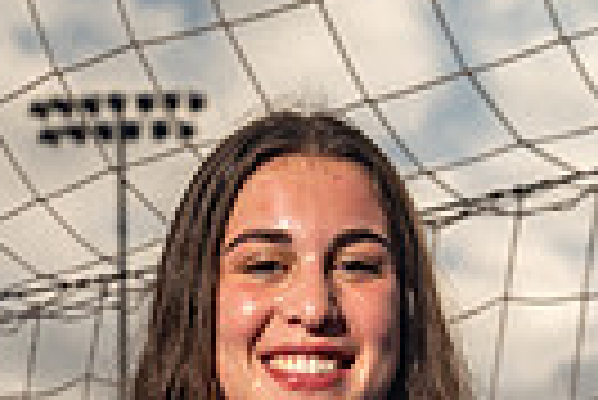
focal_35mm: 159
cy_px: 980
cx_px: 247
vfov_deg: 8.0
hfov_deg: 12.9
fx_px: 2644
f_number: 5.6
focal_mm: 47
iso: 100
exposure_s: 1/250
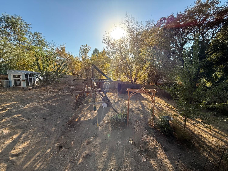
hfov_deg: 102.1
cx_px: 114
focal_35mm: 14
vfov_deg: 85.7
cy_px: 86
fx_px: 92
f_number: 2.2
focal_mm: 2.22
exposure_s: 1/709
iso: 64
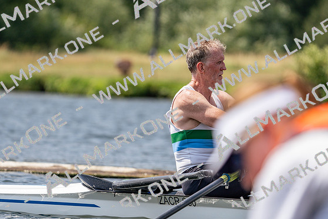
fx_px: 3562
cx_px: 165
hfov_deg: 5.3
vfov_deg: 3.5
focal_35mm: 391
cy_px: 106
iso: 200
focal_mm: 374
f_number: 6.3
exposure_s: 1/1600
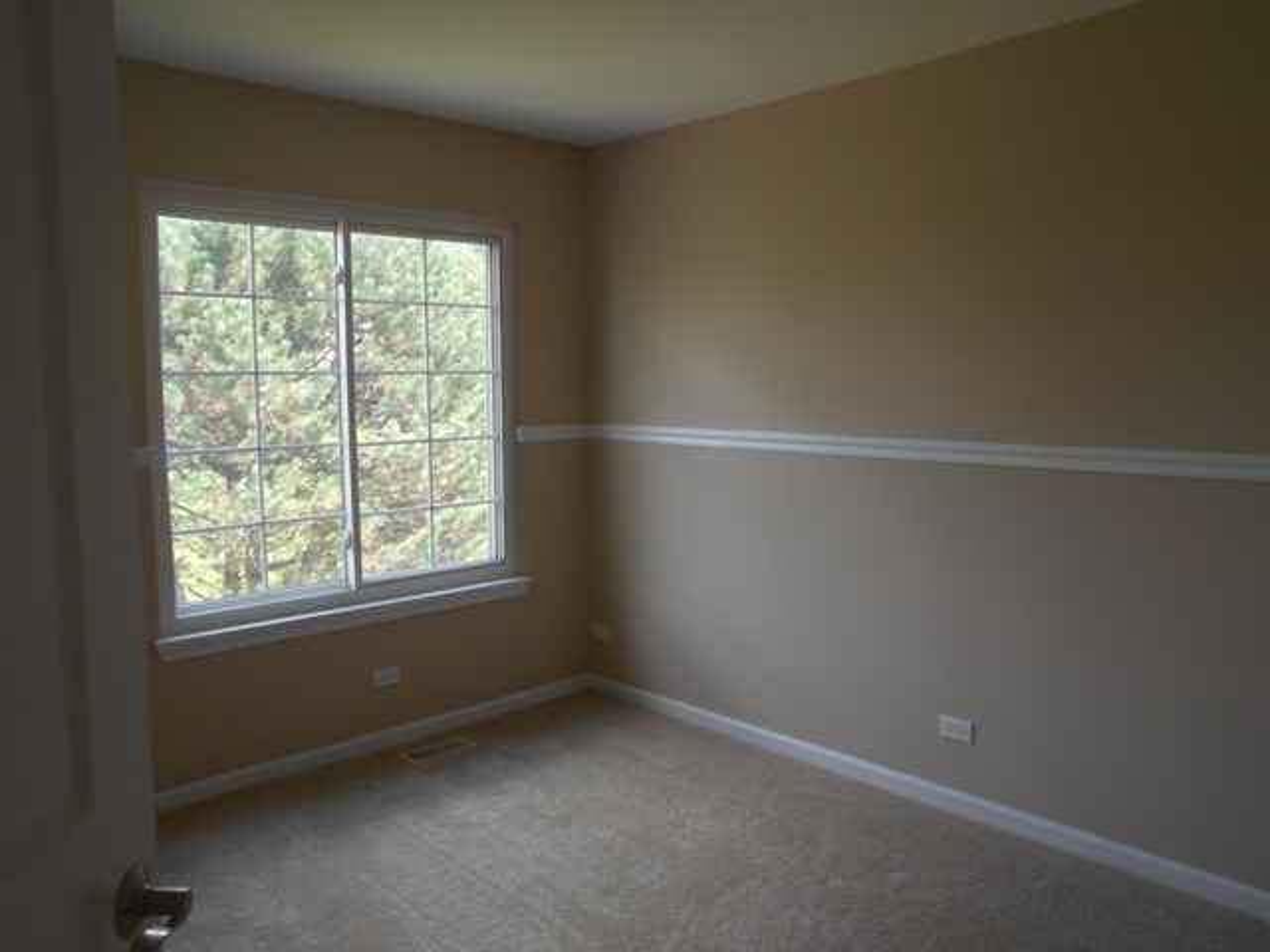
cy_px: 476
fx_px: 954
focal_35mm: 26
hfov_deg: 67.3
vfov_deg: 53.1
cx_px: 635
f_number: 3.2
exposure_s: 1/50
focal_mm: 4.6
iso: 80
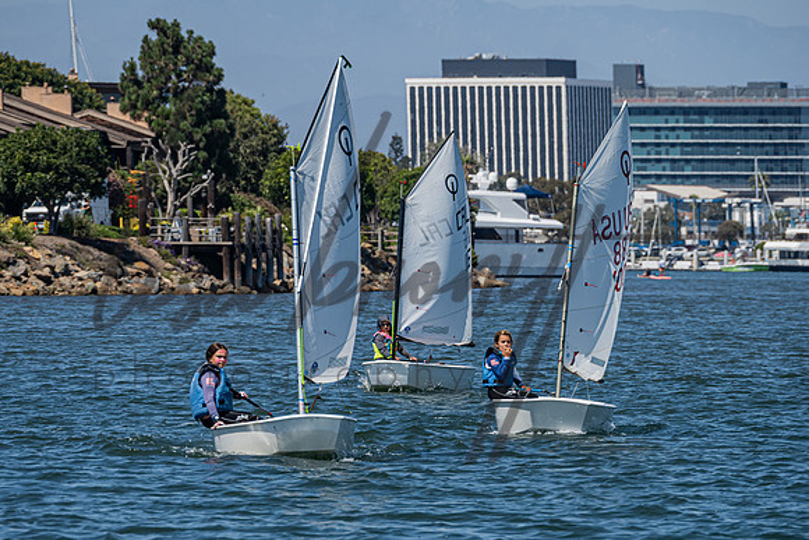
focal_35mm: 330
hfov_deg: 6.3
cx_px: 389
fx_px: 7409
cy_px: 295
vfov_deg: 4.2
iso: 250
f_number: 8
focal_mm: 240
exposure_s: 1/1000
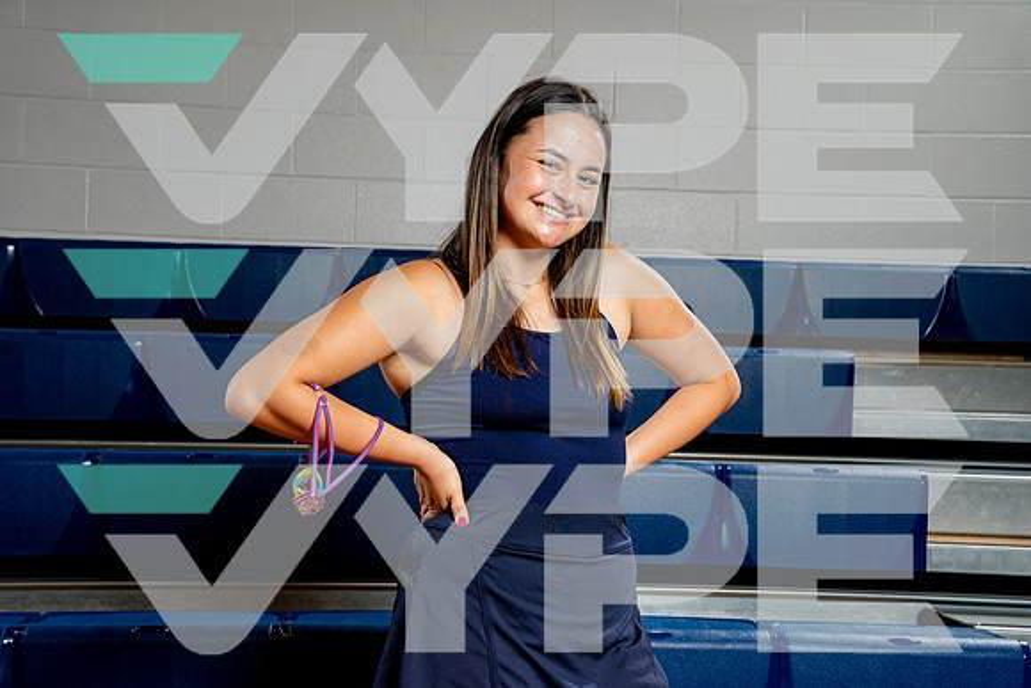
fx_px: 1690
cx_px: 516
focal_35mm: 59
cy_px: 344
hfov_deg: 33.9
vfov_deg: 23.0
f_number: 8
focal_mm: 59
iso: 320
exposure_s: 1/250
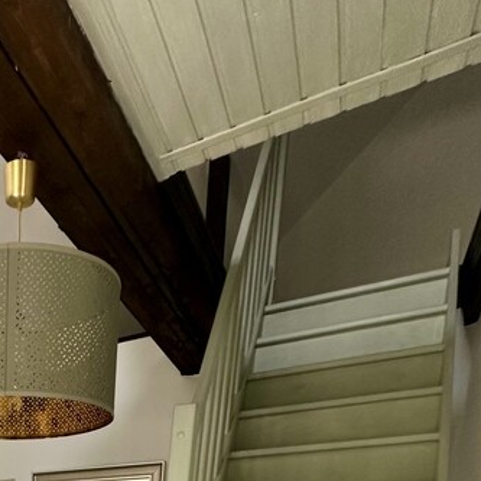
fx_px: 597
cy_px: 679
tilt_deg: -9.0
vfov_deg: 30.3
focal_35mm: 38
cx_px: -29
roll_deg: -1.2
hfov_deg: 37.7
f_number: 2.2
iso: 160
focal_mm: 2.22
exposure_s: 1/99
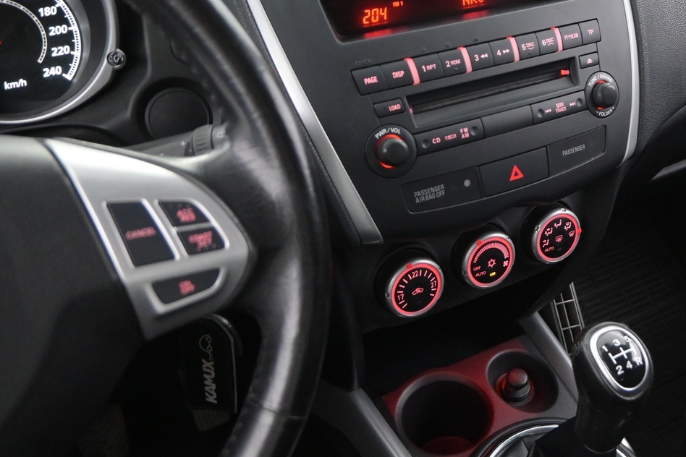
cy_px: 217
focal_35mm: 41
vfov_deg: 32.6
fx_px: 781
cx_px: 520
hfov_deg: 45.6
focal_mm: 16
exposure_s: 1/25
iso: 2800
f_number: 3.5
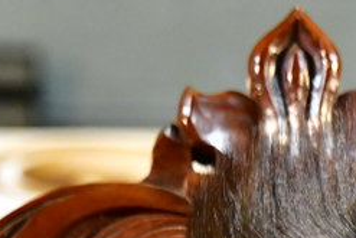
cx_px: 525
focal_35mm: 764
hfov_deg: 2.7
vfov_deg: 1.8
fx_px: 7559
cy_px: 604
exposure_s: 1/100
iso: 3200
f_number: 5.6
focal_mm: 135
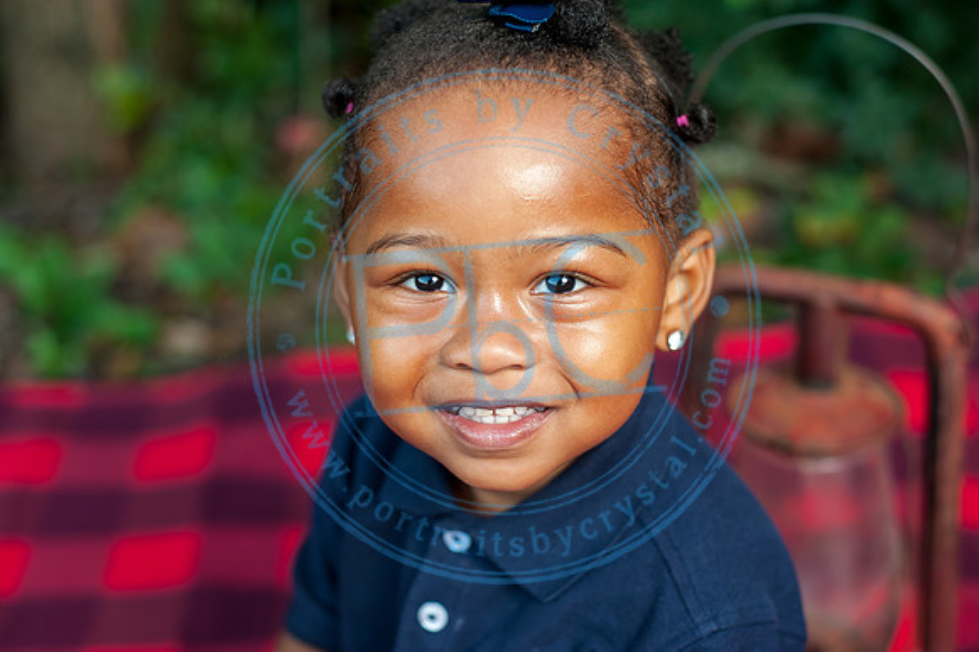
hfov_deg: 39.6
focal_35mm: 50
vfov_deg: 27.0
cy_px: 326
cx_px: 490
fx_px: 1359
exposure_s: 1/125
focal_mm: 50
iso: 200
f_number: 2.8
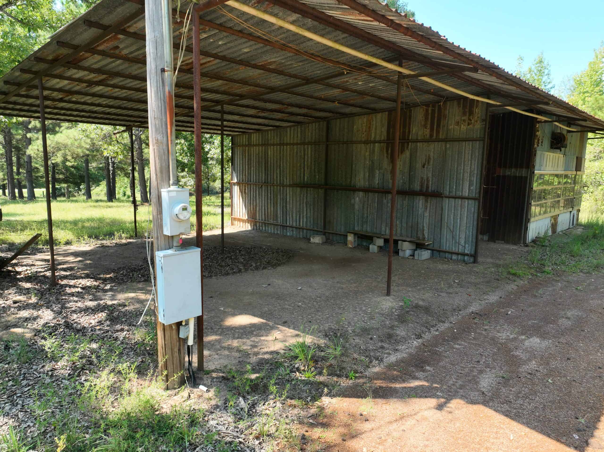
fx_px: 419
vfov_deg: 56.8
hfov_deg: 71.6
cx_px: 302
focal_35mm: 24
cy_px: 226
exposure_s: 1/640
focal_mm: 12.29
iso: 300
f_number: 2.8
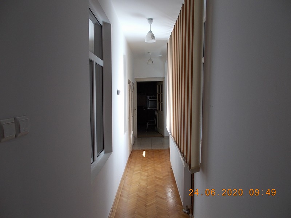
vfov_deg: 53.1
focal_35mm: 26
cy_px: 109
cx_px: 146
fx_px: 219
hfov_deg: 67.3
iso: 100
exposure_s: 1/25
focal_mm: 4.6
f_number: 3.2
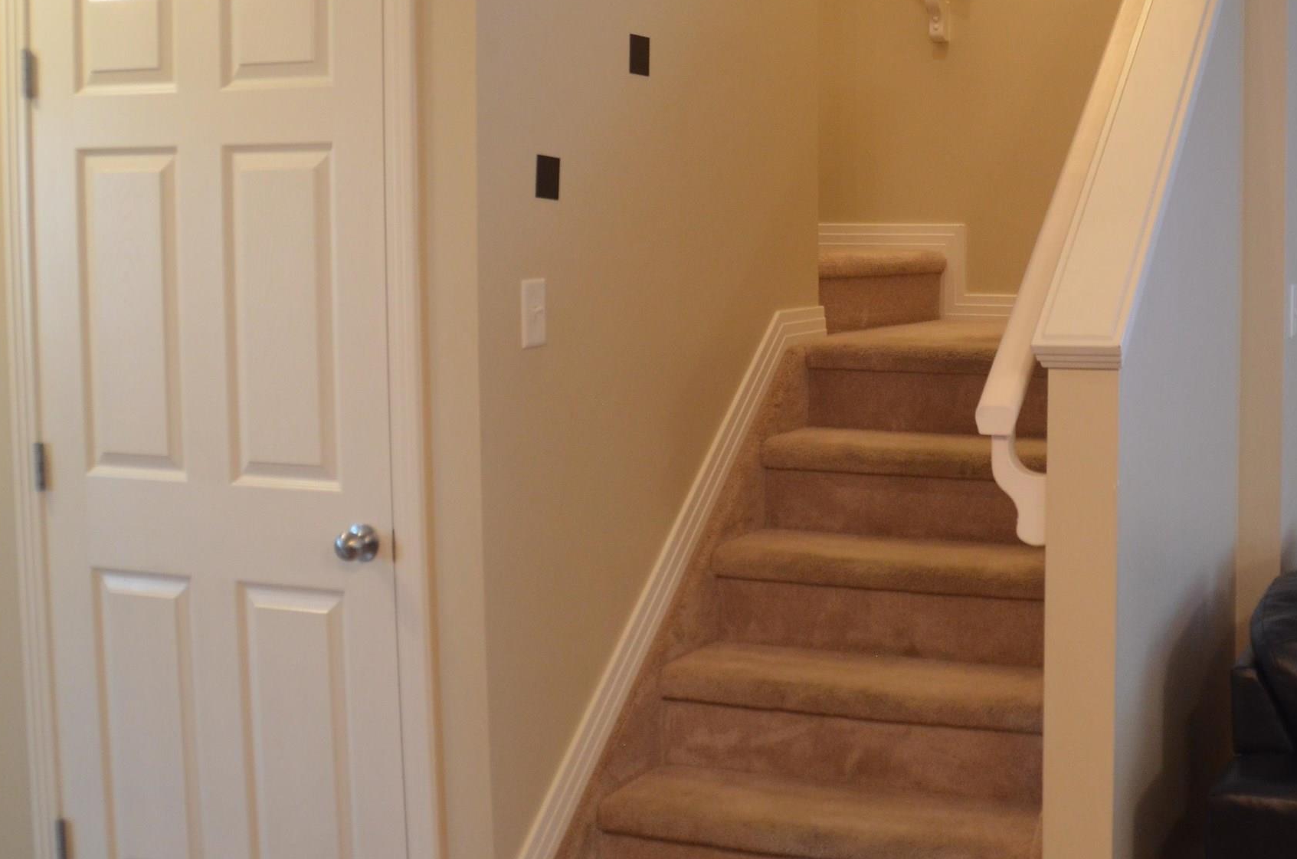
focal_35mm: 49
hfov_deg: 39.1
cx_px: 1007
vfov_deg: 27.3
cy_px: 327
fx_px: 1762
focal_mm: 18
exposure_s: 1/30
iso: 900
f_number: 3.5
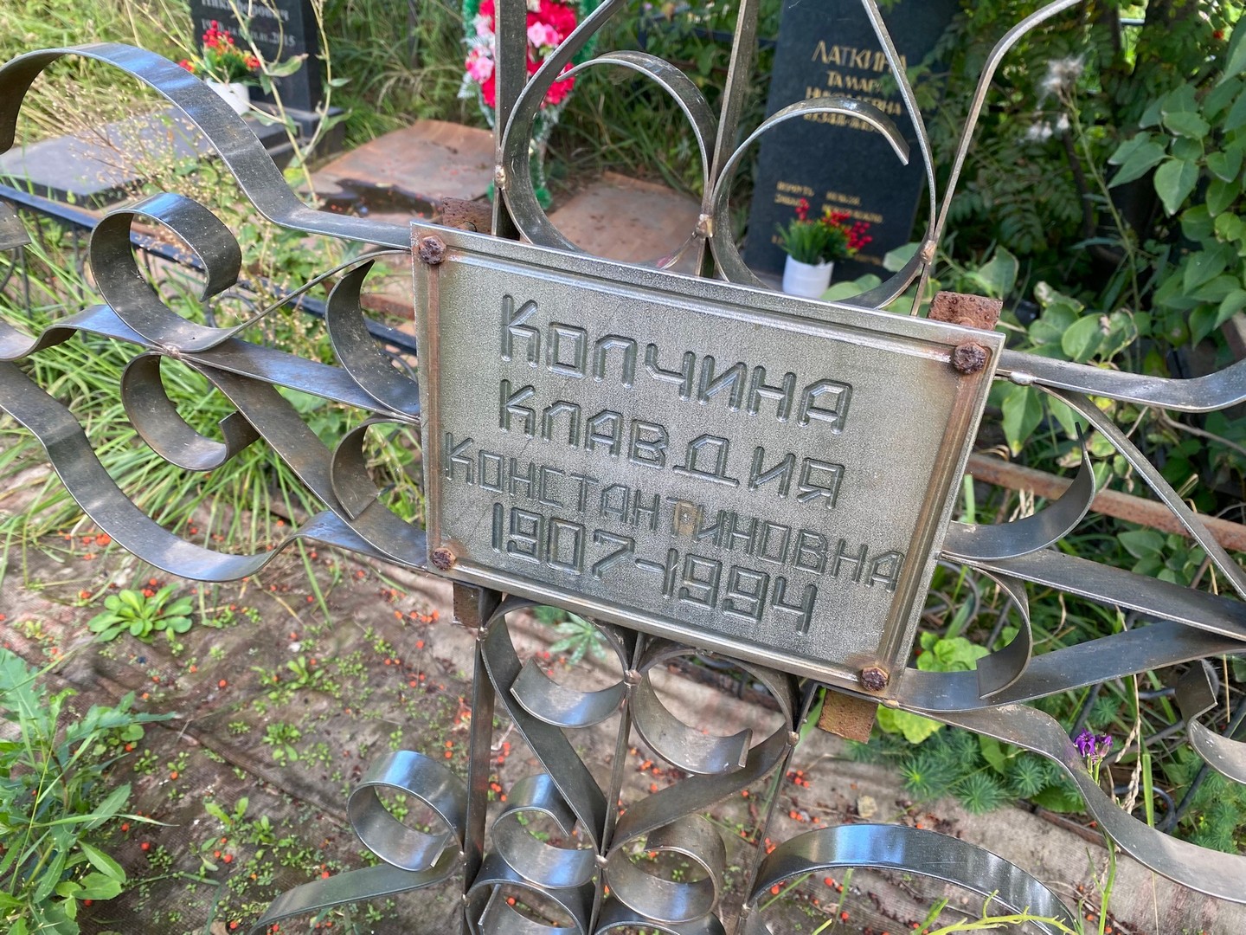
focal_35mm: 26
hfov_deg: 67.3
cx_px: 623
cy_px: 468
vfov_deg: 53.1
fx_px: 936
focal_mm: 4.25
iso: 32
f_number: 1.8
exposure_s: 1/185
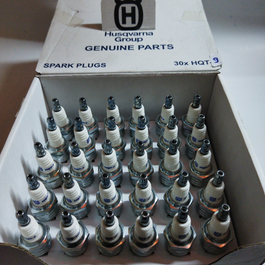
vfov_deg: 51.0
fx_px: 277
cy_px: 121
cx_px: 132
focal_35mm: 32
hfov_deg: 51.1
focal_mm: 4.71
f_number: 1.79
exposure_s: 1/25
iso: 566
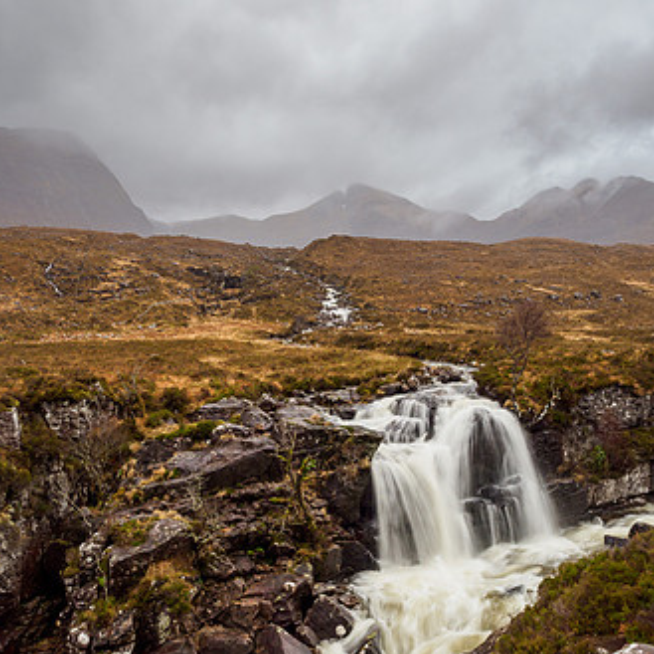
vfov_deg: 55.5
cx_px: 321
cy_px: 366
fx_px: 620
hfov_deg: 55.6
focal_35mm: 29
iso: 200
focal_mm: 12
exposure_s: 1/5
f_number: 7.1
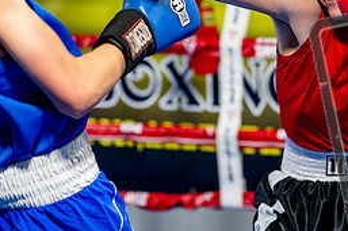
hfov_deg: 12.9
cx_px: 313
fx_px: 1526
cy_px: 43
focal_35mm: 158
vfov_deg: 8.7
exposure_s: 1/1000
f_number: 2
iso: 4000
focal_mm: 70
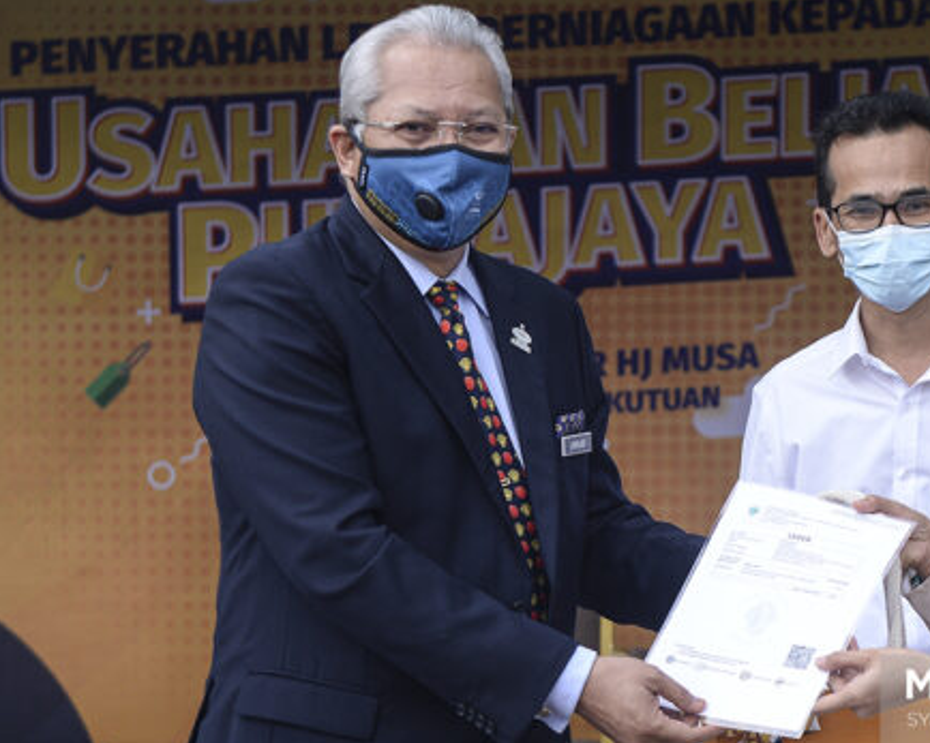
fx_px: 2834
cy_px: 463
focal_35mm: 103
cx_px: 678
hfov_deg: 18.5
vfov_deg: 14.9
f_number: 4
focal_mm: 70
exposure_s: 1/320
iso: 800
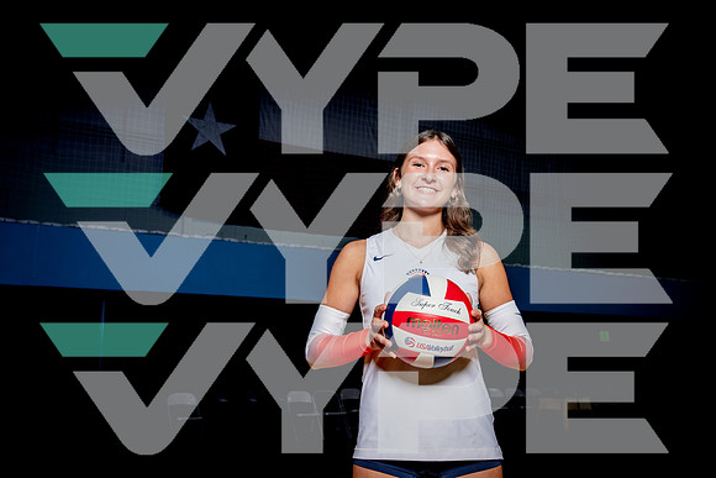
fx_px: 744
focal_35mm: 37
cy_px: 239
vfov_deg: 35.6
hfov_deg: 51.4
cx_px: 358
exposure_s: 1/200
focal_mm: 37
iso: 250
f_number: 5.6
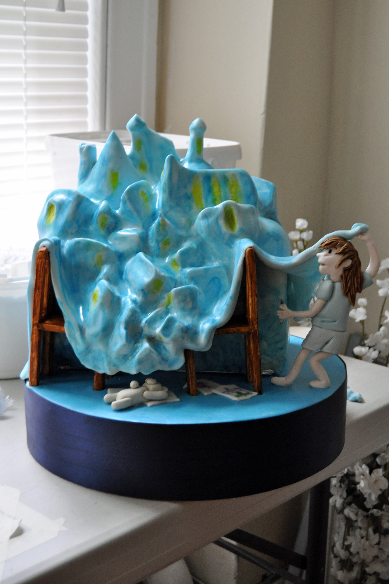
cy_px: 292
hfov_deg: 25.8
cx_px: 194
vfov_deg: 37.9
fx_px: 851
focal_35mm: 52
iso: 1000
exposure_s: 1/30
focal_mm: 35
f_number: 5.6
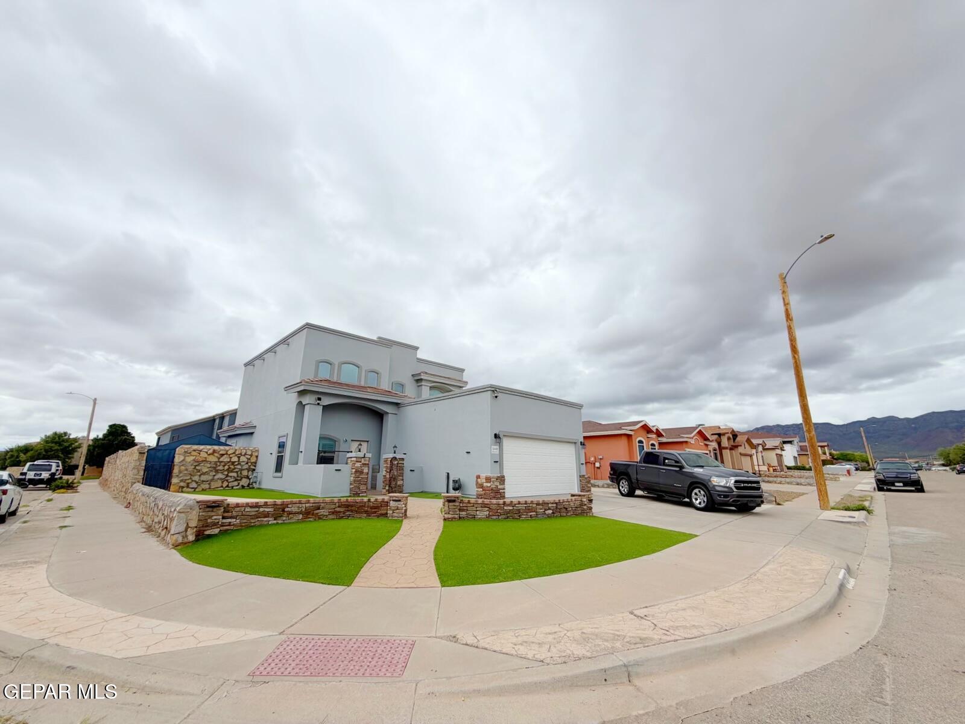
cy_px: 362
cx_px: 482
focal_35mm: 14
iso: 20
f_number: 2.2
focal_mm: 2.22
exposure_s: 1/1368
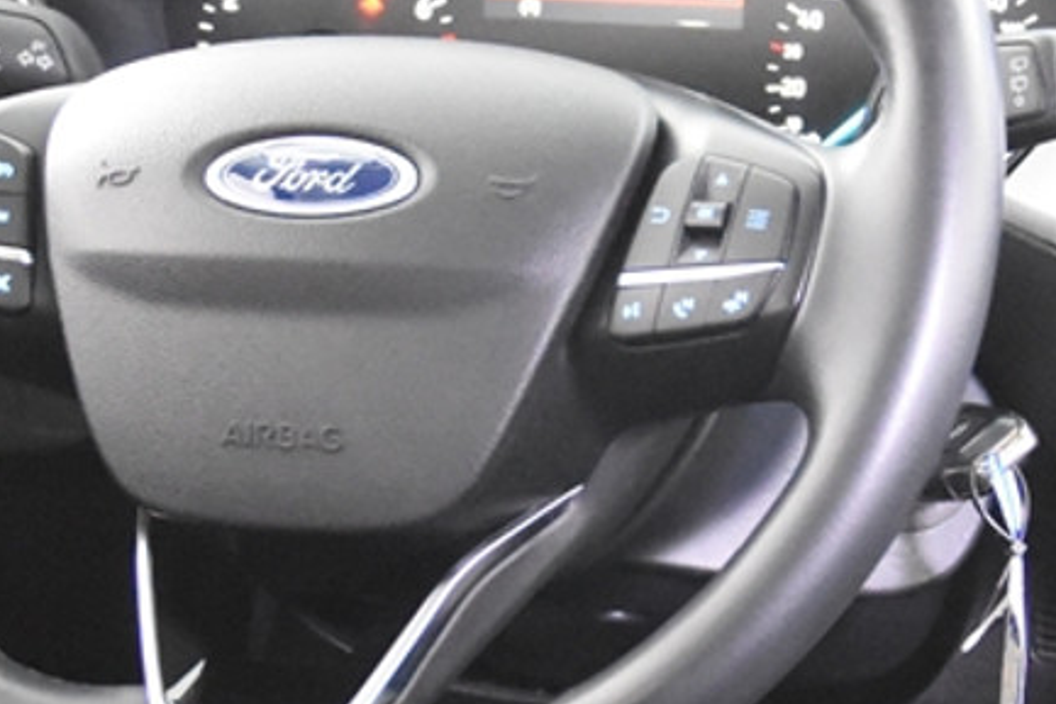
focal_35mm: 126
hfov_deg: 16.2
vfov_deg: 10.9
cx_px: 602
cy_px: 542
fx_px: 3697
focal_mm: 26
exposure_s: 1/40
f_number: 3.2
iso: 10000
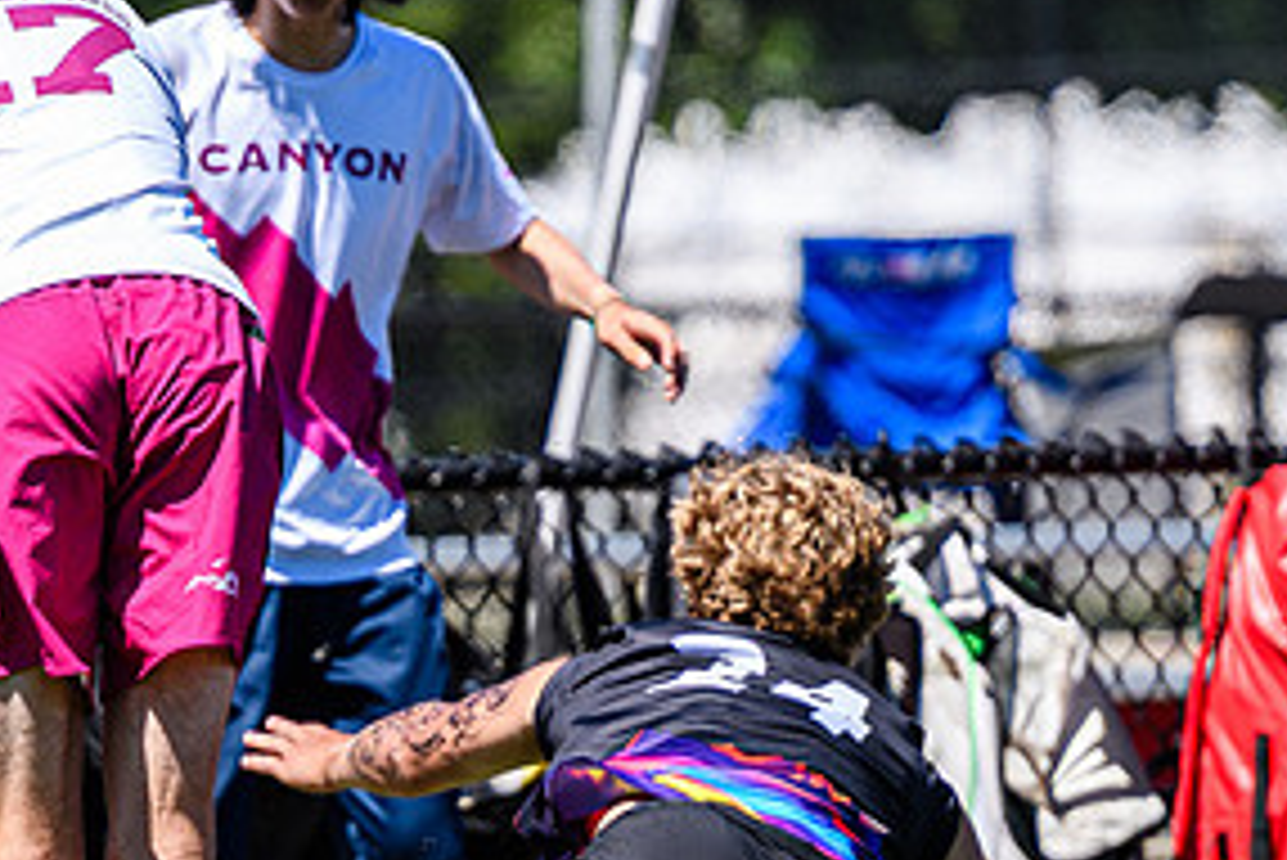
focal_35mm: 807
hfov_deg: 2.6
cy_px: 540
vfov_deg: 1.7
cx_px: 302
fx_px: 28864
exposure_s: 1/1250
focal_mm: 200
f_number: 3.2
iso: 100
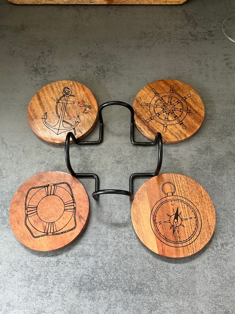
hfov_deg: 48.2
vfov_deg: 61.7
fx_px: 262
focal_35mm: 29
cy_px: 157
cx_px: 118
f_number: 1.8
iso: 160
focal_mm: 3
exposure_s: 1/60
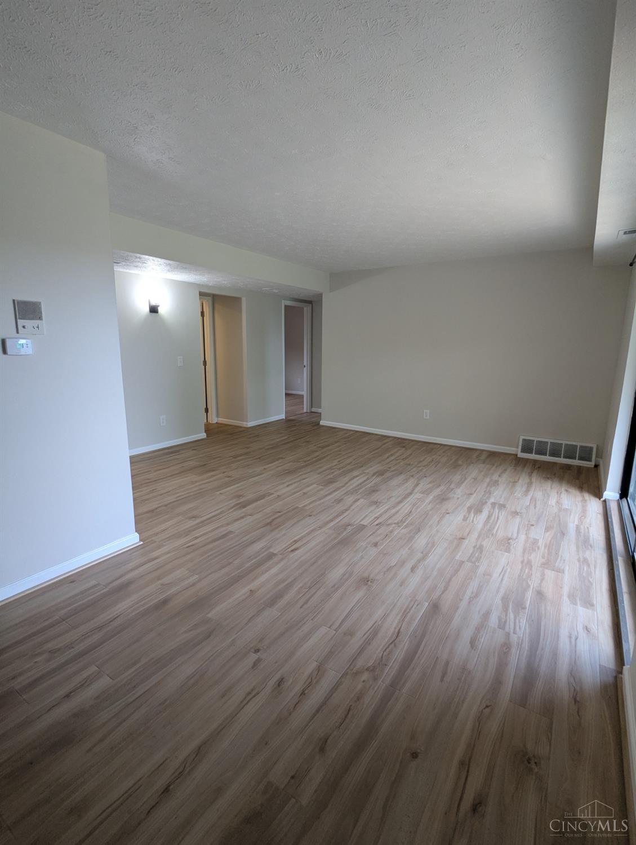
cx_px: 318
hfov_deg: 78.3
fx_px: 391
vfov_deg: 94.4
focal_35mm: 16
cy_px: 422
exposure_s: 1/40
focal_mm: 2.35
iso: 56
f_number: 2.2
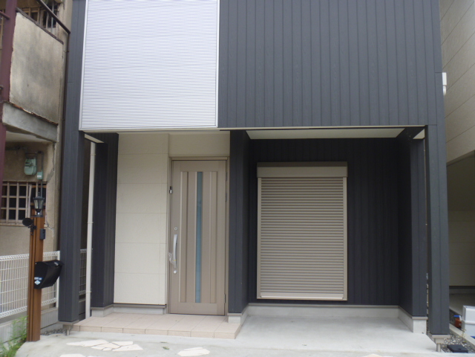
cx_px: 238
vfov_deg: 40.7
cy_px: 178
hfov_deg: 52.6
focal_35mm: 35
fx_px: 480
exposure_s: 1/125
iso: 80
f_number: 3.5
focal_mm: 6.3
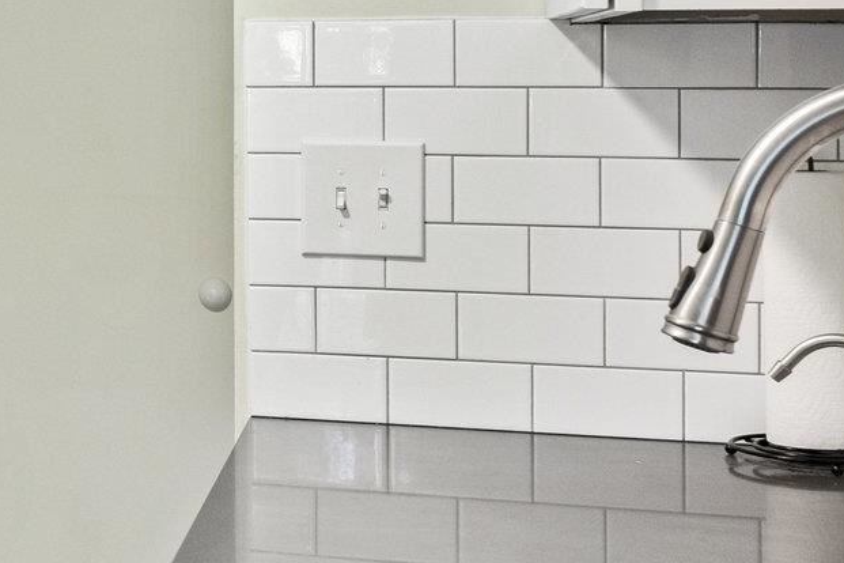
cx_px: -289
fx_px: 1993
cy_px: 63
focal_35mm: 85
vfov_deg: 15.9
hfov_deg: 21.4
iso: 400
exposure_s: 1/3
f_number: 8
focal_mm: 14.4
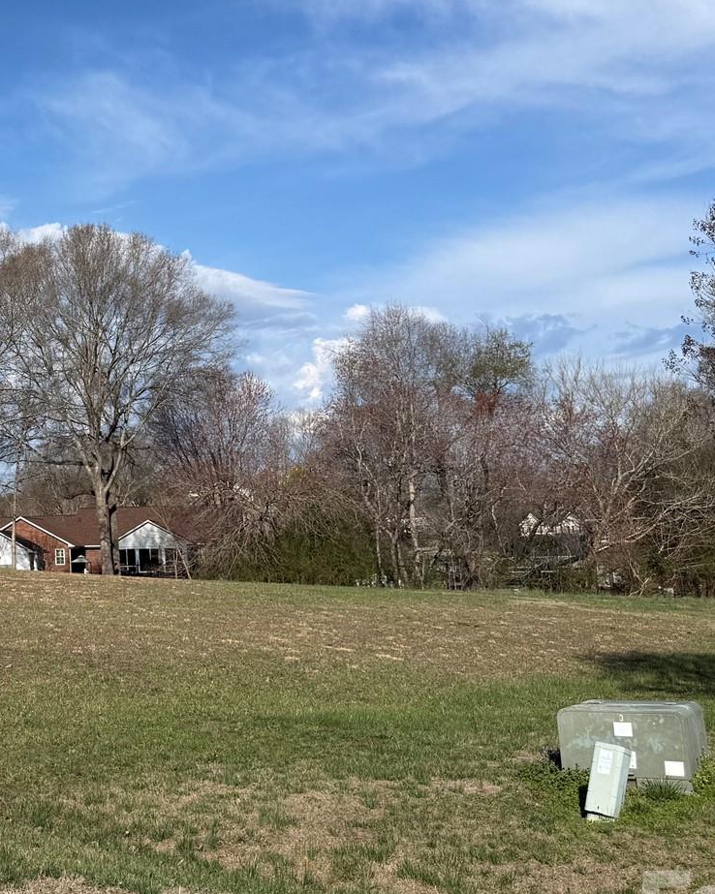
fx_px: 1376
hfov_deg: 27.1
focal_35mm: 52
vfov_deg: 35.7
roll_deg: +1.5
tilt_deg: +11.2
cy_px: 317
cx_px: -41
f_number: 1.78
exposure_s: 1/6711
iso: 80
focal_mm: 6.76
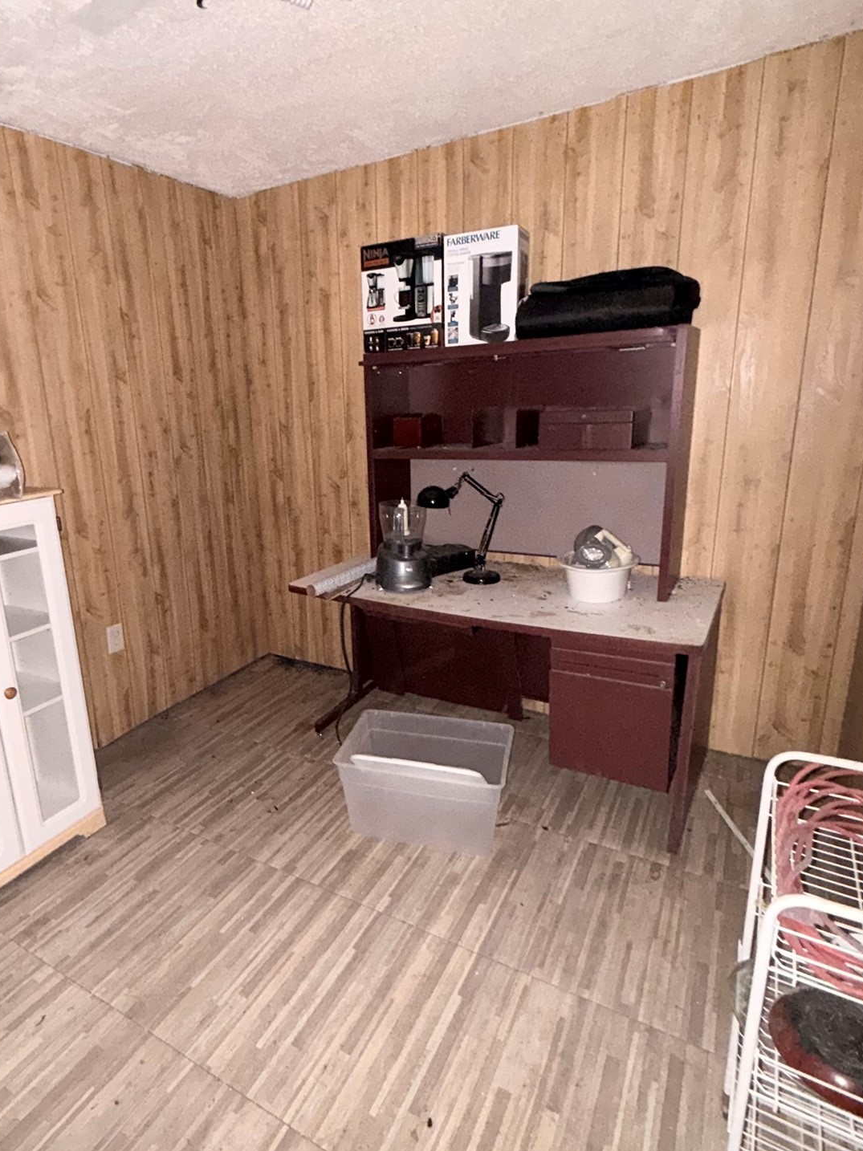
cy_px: 571
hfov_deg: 65.2
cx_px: 336
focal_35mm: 20
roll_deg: +2.3
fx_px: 665
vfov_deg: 81.8
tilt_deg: -13.3
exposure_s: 1/16
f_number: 2.2
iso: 640
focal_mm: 2.22
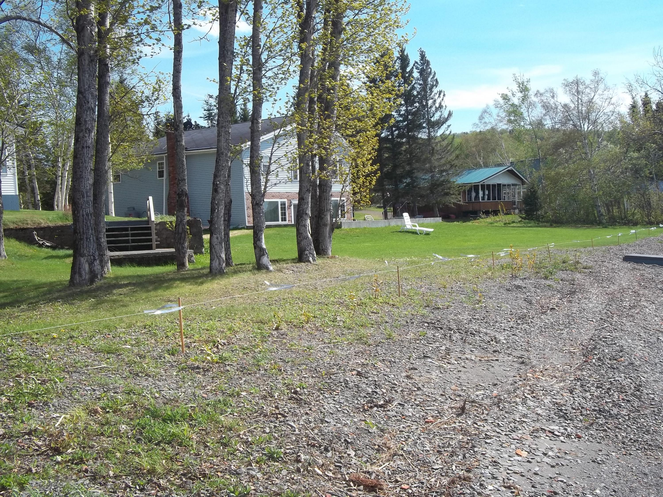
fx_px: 766
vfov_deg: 36.0
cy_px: 248
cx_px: 332
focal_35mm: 40
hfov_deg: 46.8
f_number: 6.3
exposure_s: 1/250
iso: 80
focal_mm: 7.1
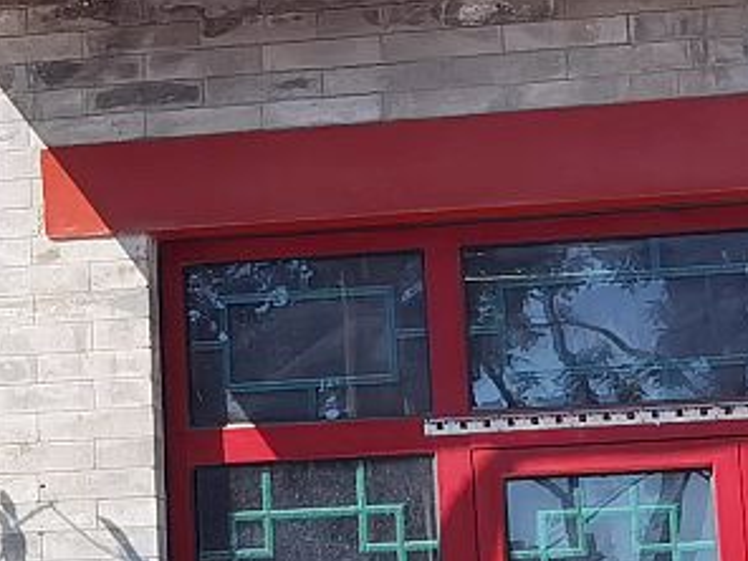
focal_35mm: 170
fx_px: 3673
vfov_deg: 8.7
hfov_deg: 11.5
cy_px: -10
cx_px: 13
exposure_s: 1/2857
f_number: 1.9
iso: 50
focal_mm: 6.71
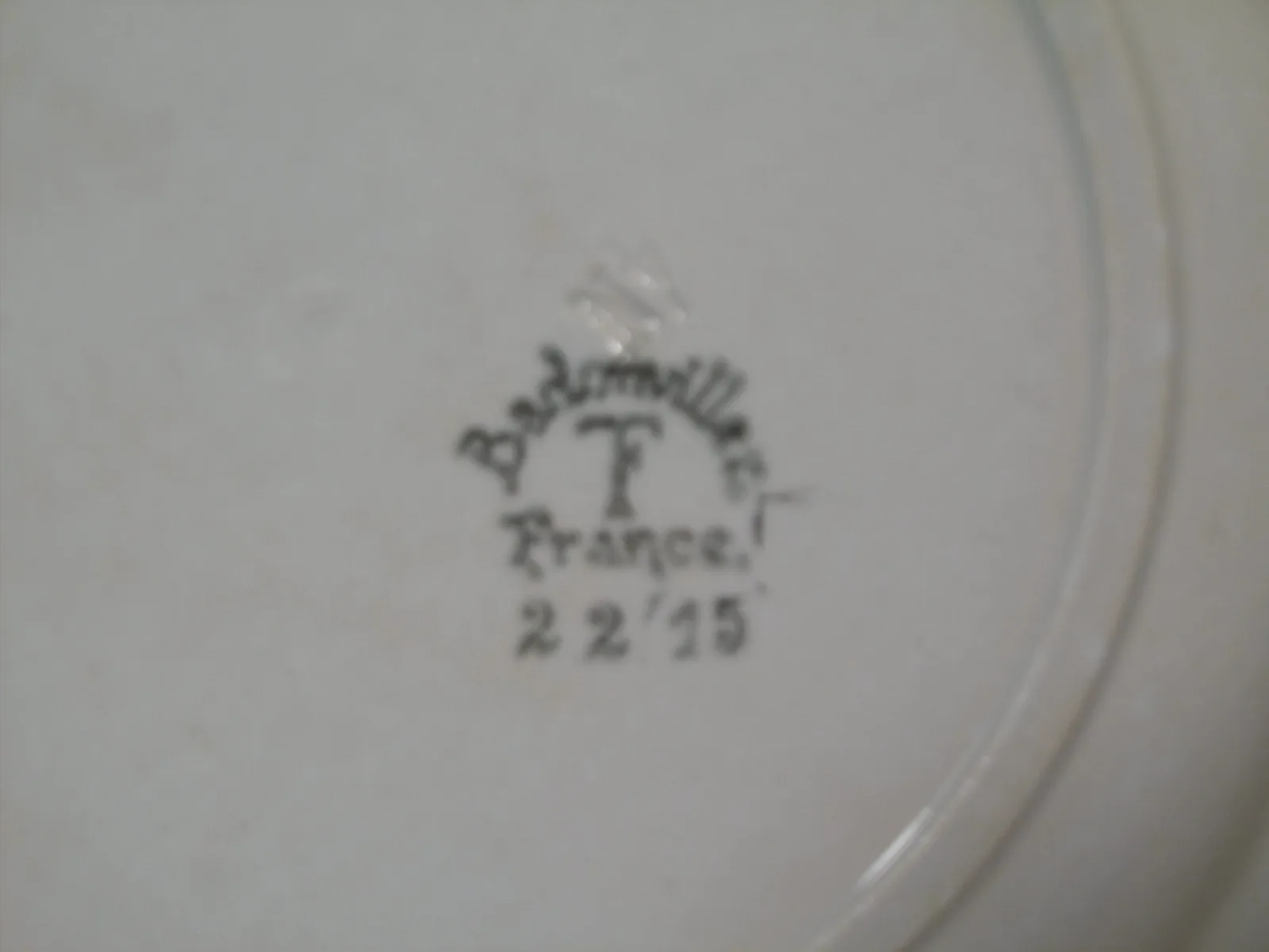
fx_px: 2859
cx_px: 634
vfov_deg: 18.9
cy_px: 476
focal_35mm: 78
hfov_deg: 25.0
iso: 100
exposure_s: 1/25
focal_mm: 14
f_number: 4.5
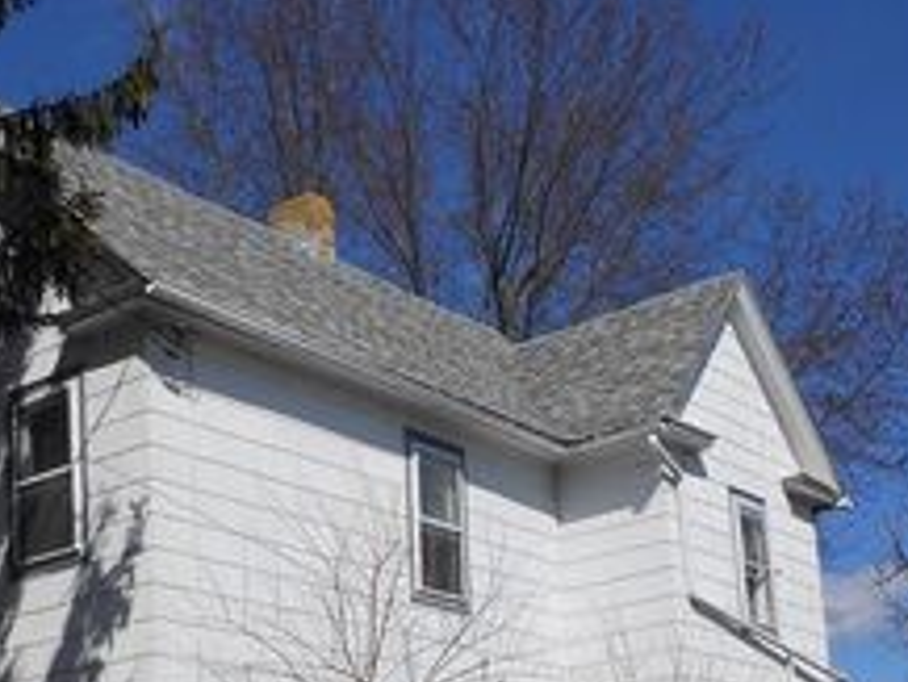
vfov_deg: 23.6
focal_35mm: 60
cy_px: 646
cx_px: 209
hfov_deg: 31.5
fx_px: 1575
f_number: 8
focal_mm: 4.6
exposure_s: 1/400
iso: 80
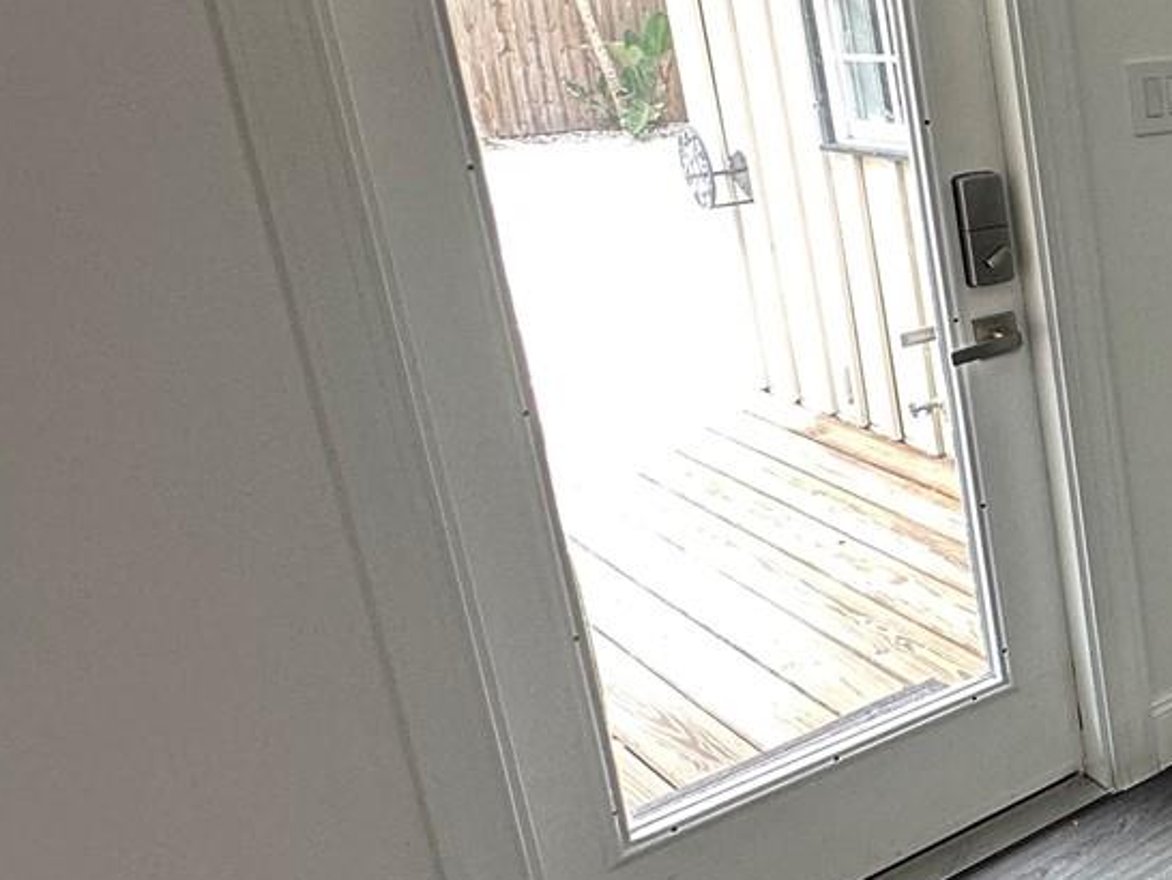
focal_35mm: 41
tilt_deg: -13.6
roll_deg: +1.4
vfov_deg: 34.8
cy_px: 290
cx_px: 1664
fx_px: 1389
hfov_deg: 30.7
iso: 125
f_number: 2.2
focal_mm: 2.22
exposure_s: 1/120
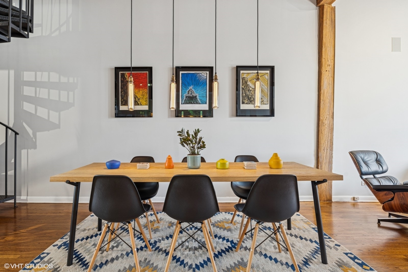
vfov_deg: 64.5
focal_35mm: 19
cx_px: 204
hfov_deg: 86.9
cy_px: 136
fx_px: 215
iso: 200
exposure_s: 1/5
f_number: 8
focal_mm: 19
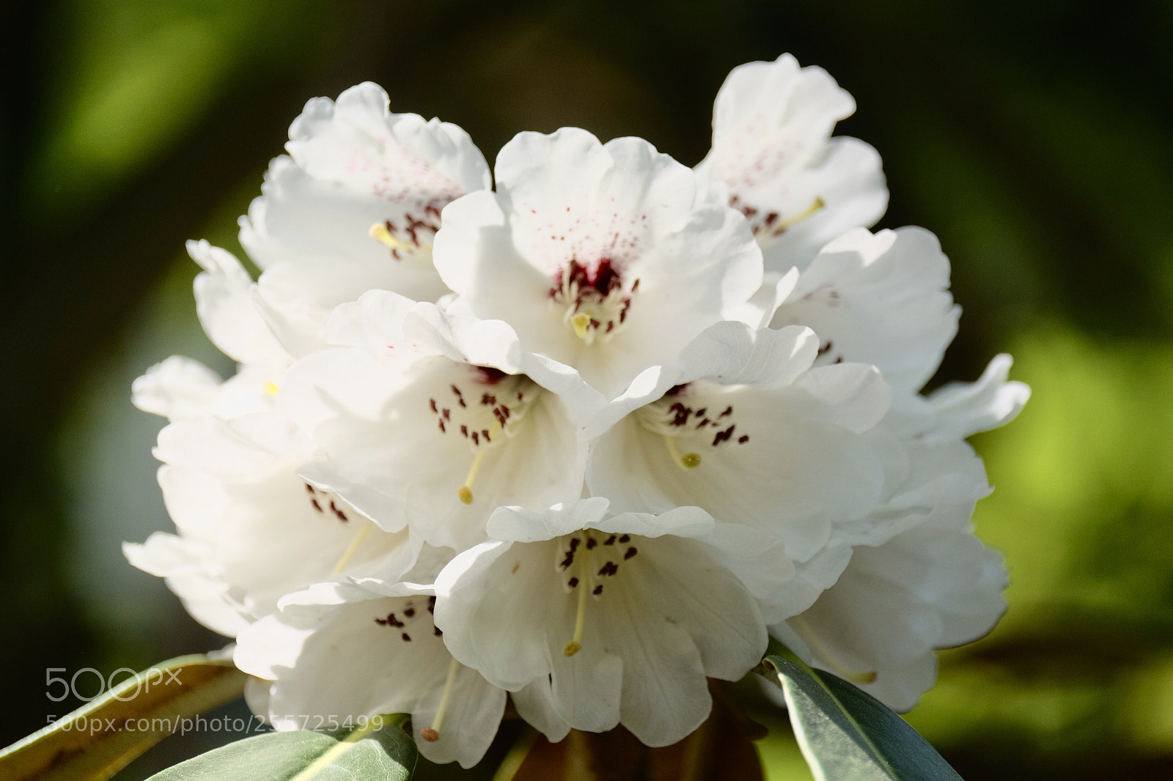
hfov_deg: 9.2
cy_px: 390
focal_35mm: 223
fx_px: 7264
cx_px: 586
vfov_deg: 6.2
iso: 400
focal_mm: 148.5
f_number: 4.5
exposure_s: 1/900
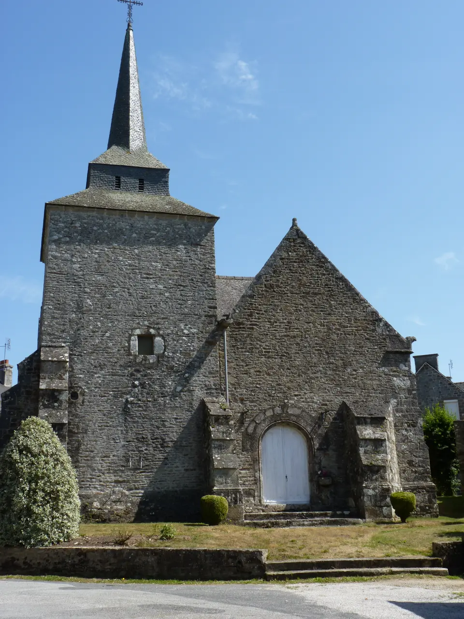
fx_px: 804
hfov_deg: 32.2
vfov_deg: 42.1
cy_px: 310
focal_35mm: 45
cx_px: 232
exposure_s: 1/250
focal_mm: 8
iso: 80
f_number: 5.6
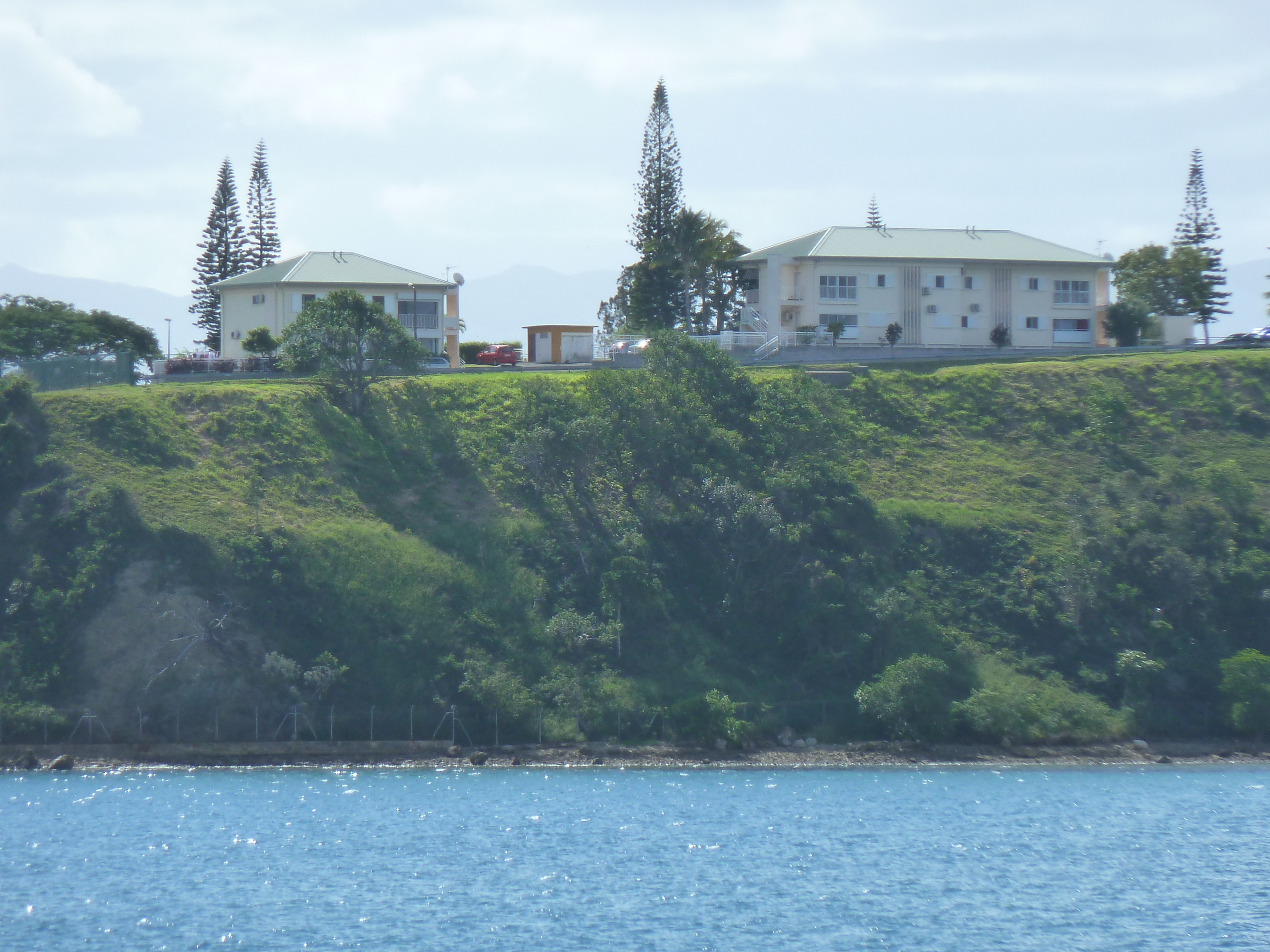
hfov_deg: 6.2
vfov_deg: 4.7
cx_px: 641
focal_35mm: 318
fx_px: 11667
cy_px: 493
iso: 125
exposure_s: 1/400
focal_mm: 45.7
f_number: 4.8
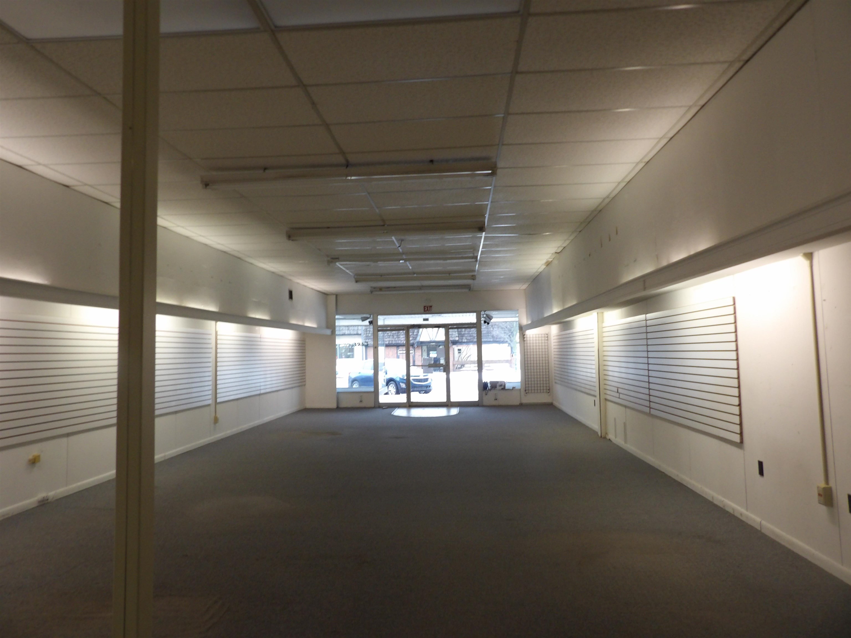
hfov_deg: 71.6
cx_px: 426
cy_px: 319
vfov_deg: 56.8
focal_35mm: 24
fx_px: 590
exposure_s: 1/23
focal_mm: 4.3
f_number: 3.2
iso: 200
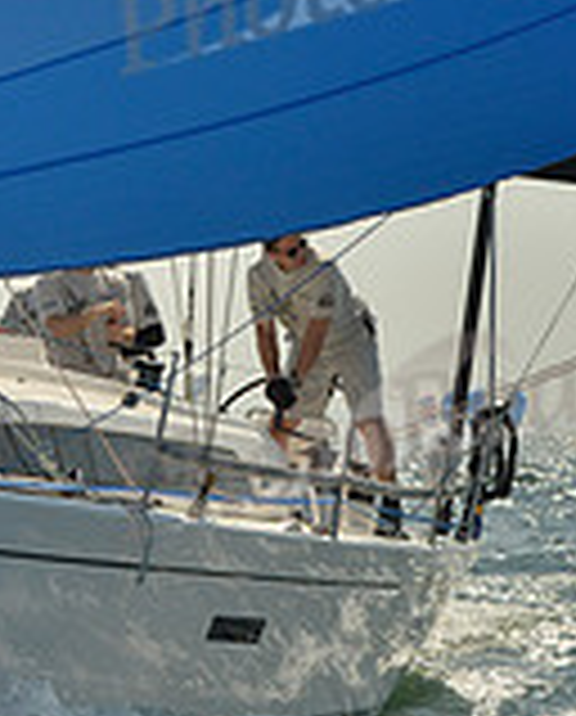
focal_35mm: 239
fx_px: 5074
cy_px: 254
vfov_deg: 8.1
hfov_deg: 6.5
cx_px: -117
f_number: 9
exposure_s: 1/1250
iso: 200
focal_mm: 70
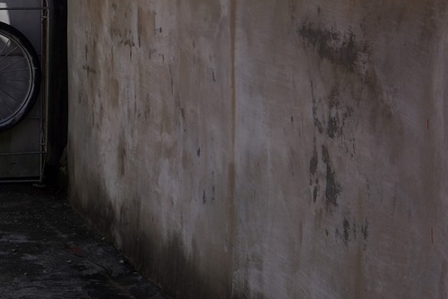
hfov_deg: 13.4
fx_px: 1743
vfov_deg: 9.7
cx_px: -310
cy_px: -35
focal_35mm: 140
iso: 100
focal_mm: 35
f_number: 14
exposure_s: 1/125
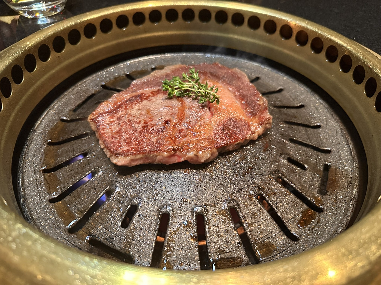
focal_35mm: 24
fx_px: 264
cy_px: 142
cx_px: 190
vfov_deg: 56.8
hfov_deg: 71.6
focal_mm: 6.86
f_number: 1.78
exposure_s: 1/30
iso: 1000
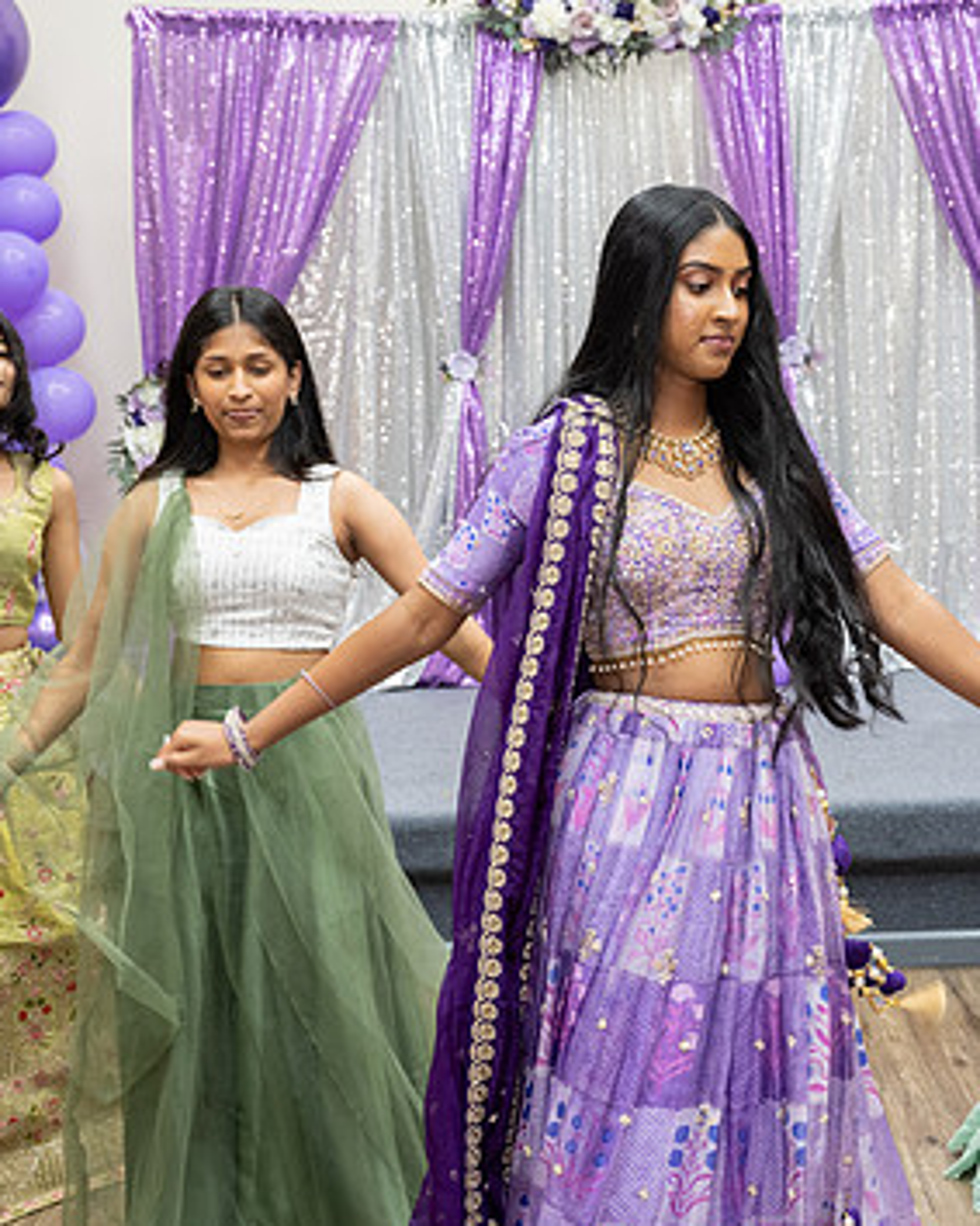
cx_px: 696
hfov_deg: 25.2
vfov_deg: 31.5
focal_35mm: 60
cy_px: 642
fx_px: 2176
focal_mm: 39
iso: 1000
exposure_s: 1/160
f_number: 4
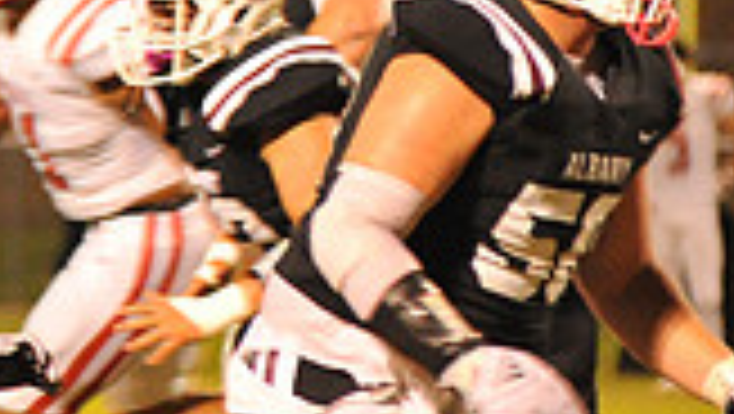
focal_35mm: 743
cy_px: 315
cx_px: -482
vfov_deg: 1.6
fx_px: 14473
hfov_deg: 2.9
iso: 5000
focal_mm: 200
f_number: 5
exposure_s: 1/160
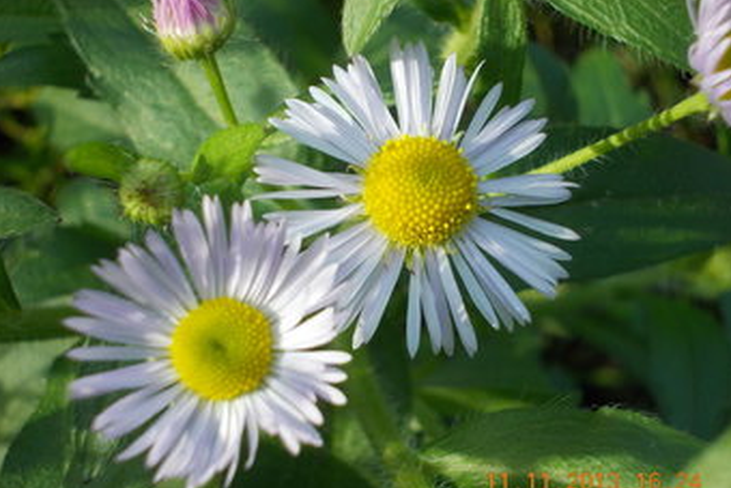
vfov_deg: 18.0
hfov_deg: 26.6
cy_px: 265
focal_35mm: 76
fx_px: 1544
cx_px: 363
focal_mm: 10
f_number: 4.3
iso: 80
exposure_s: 1/250
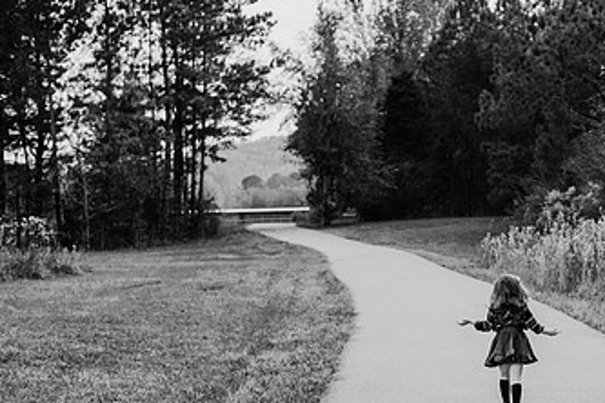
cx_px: 503
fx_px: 1462
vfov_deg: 15.7
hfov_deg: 23.0
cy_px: 291
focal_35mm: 87
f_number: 3.2
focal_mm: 50
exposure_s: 1/640
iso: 320
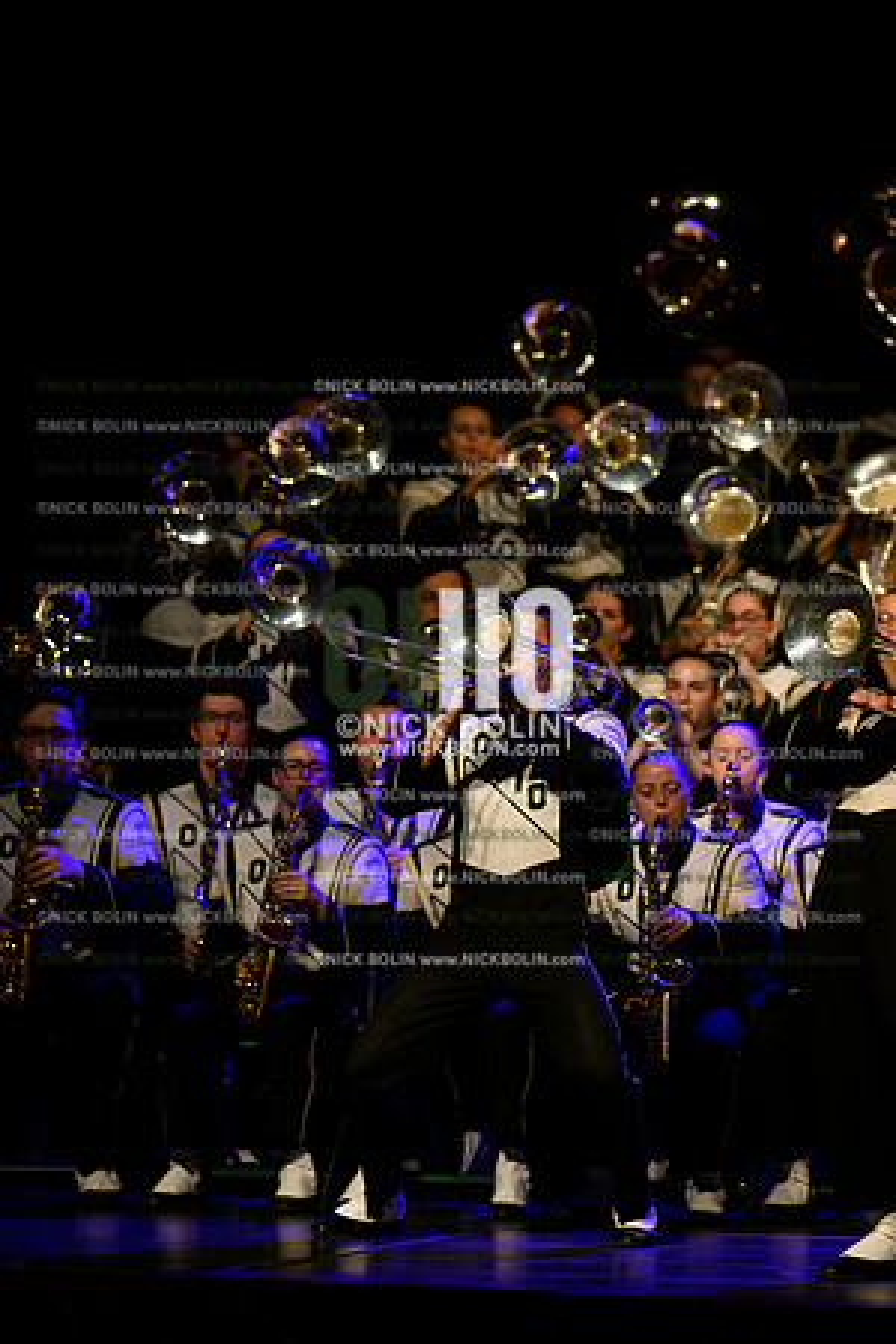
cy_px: 672
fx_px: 11199
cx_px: 448
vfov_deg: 6.9
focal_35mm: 300
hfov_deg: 4.6
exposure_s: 1/500
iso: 6400
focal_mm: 300
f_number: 4
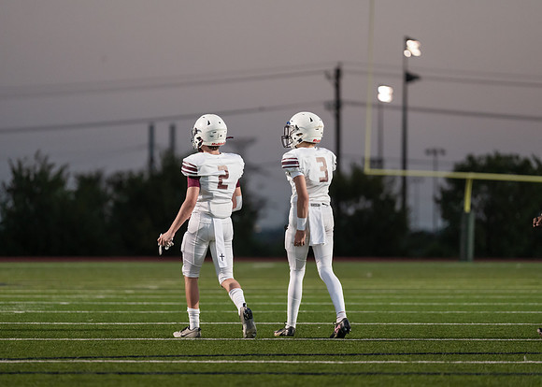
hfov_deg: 9.4
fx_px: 3303
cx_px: 271
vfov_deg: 6.7
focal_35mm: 215
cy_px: 194
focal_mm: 200
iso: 3200
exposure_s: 1/1250
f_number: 2.8
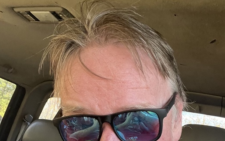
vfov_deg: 28.7
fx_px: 264
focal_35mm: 43
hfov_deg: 46.2
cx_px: 112
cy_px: 128
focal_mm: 2.71
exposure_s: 1/60
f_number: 2.2
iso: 200
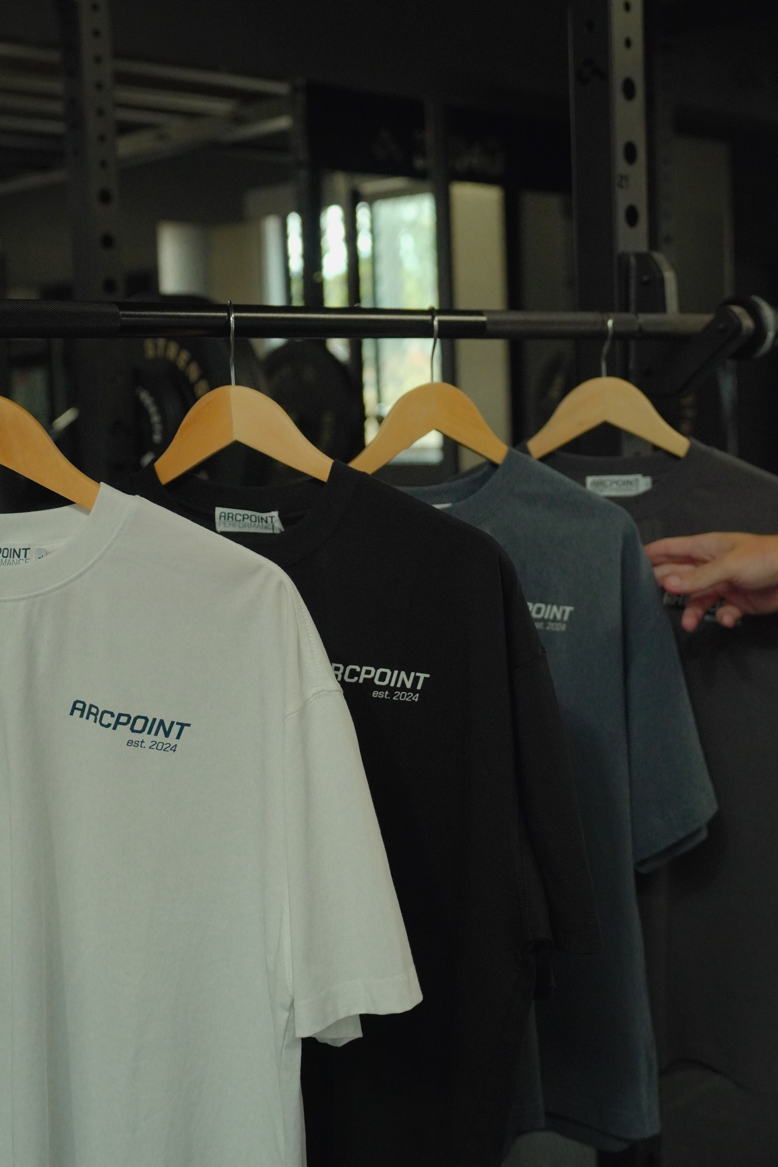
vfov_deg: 41.1
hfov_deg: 28.1
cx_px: 389
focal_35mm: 48
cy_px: 584
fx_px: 1556
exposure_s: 1/800
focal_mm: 32
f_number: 2.8
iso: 8000
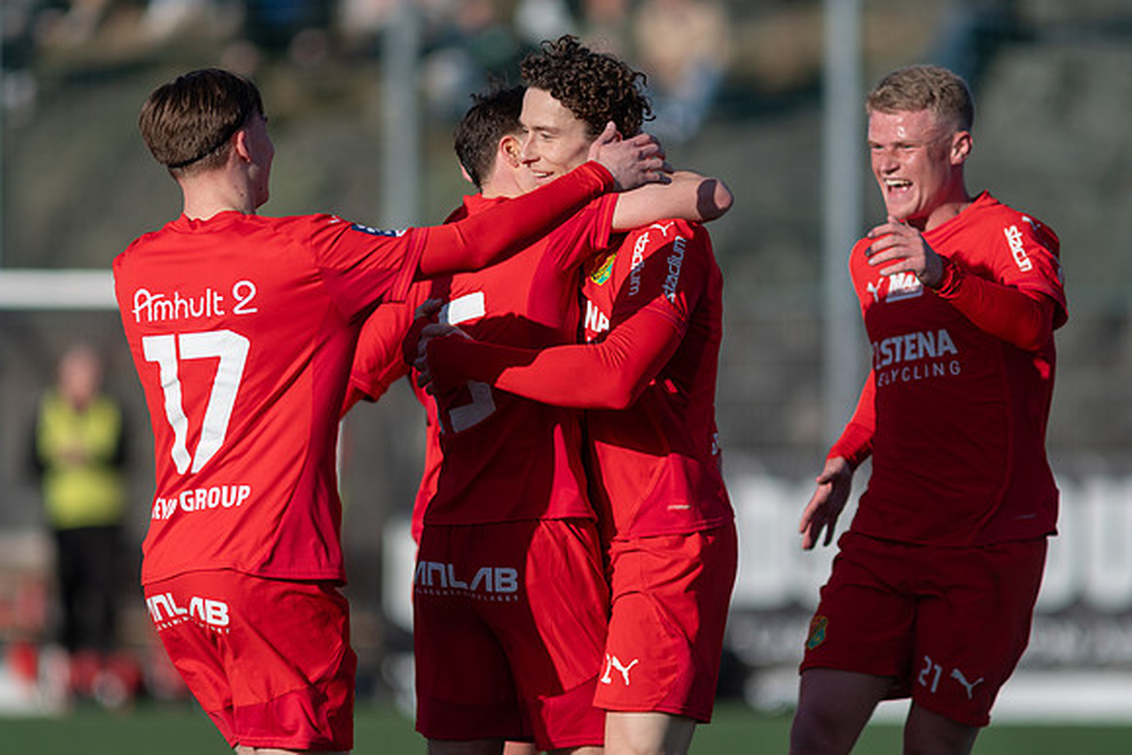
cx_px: 566
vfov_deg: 3.1
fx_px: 14153
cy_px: 378
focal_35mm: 450
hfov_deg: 4.6
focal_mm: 300
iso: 100
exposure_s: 1/2000
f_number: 3.2
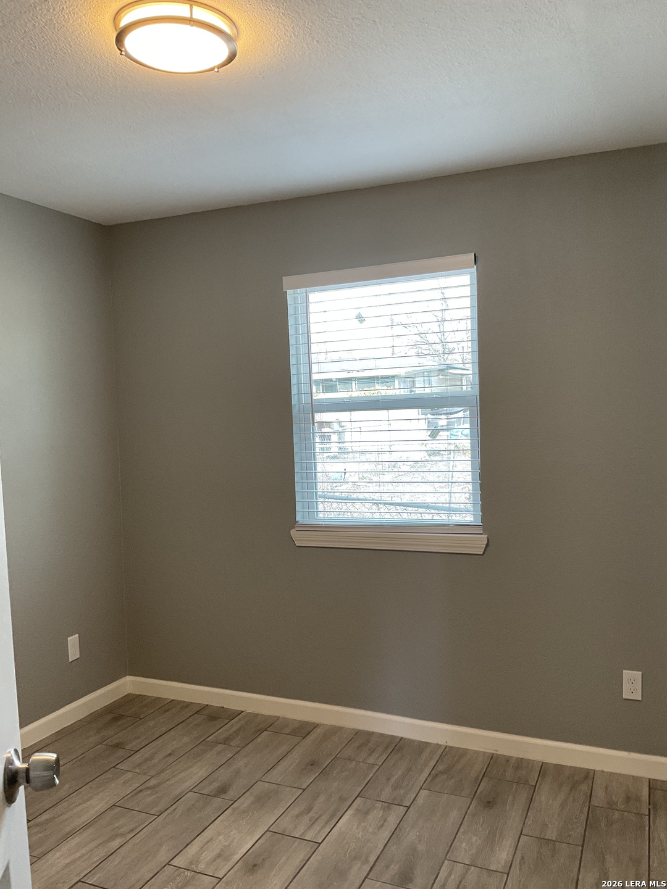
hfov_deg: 48.2
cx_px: 334
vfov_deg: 61.7
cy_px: 444
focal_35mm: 29
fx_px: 745
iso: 50
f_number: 1.8
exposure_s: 1/60
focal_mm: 3
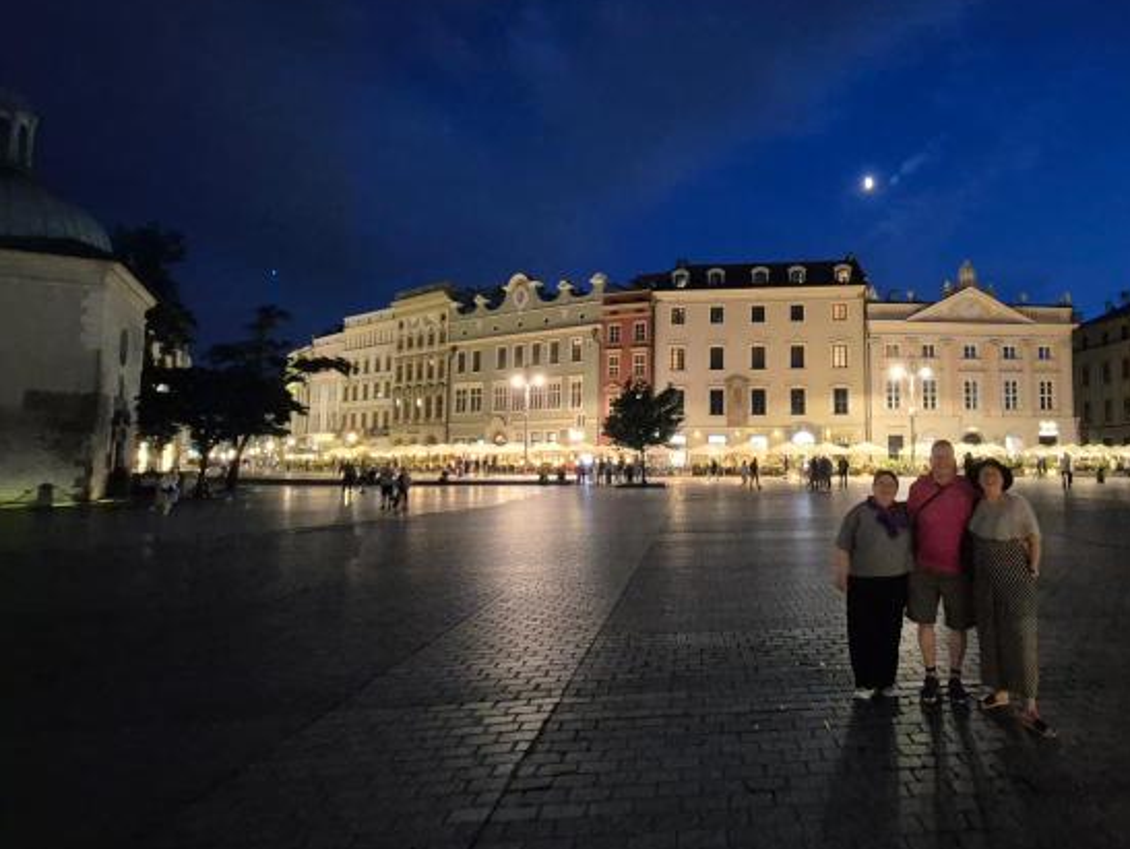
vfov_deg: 68.6
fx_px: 621
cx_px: 742
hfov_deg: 82.1
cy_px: 392
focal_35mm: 19
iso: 2000
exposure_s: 1/25
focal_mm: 2.2
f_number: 2.2
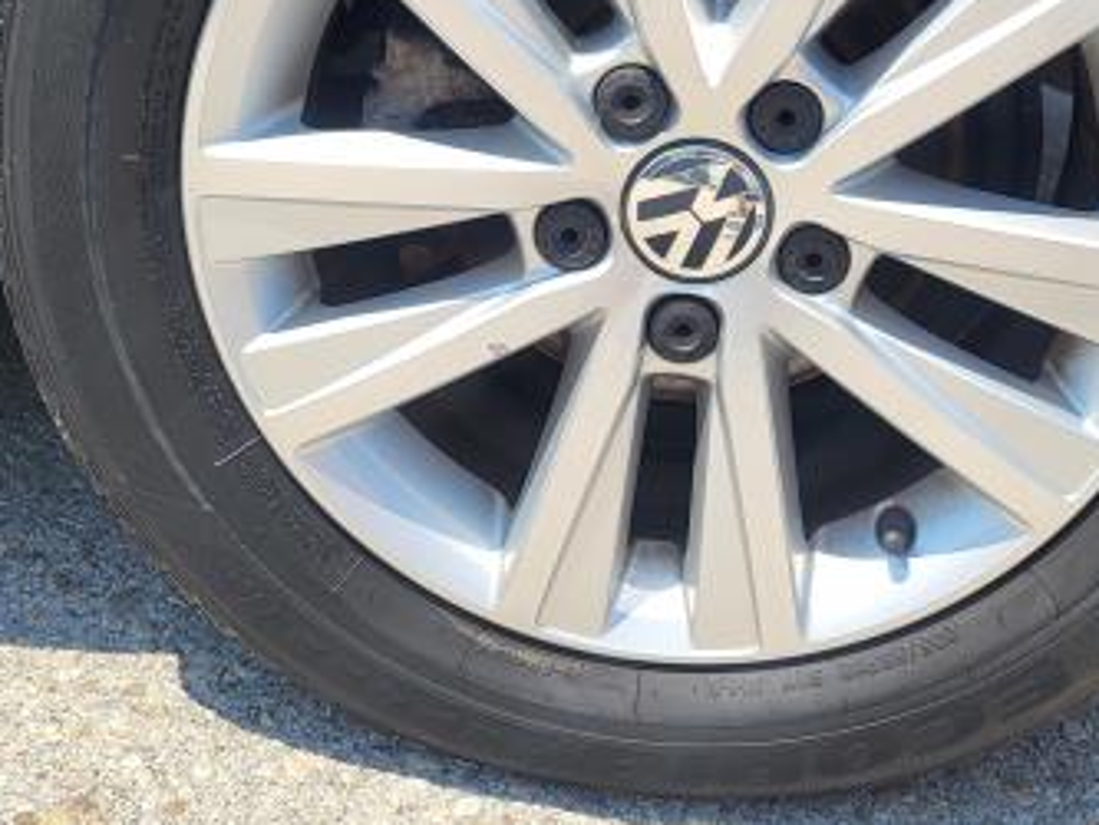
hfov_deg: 38.0
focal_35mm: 50
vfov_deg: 28.4
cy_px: 148
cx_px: 663
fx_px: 1588
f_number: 1.8
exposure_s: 1/1372
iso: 40
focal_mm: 5.4
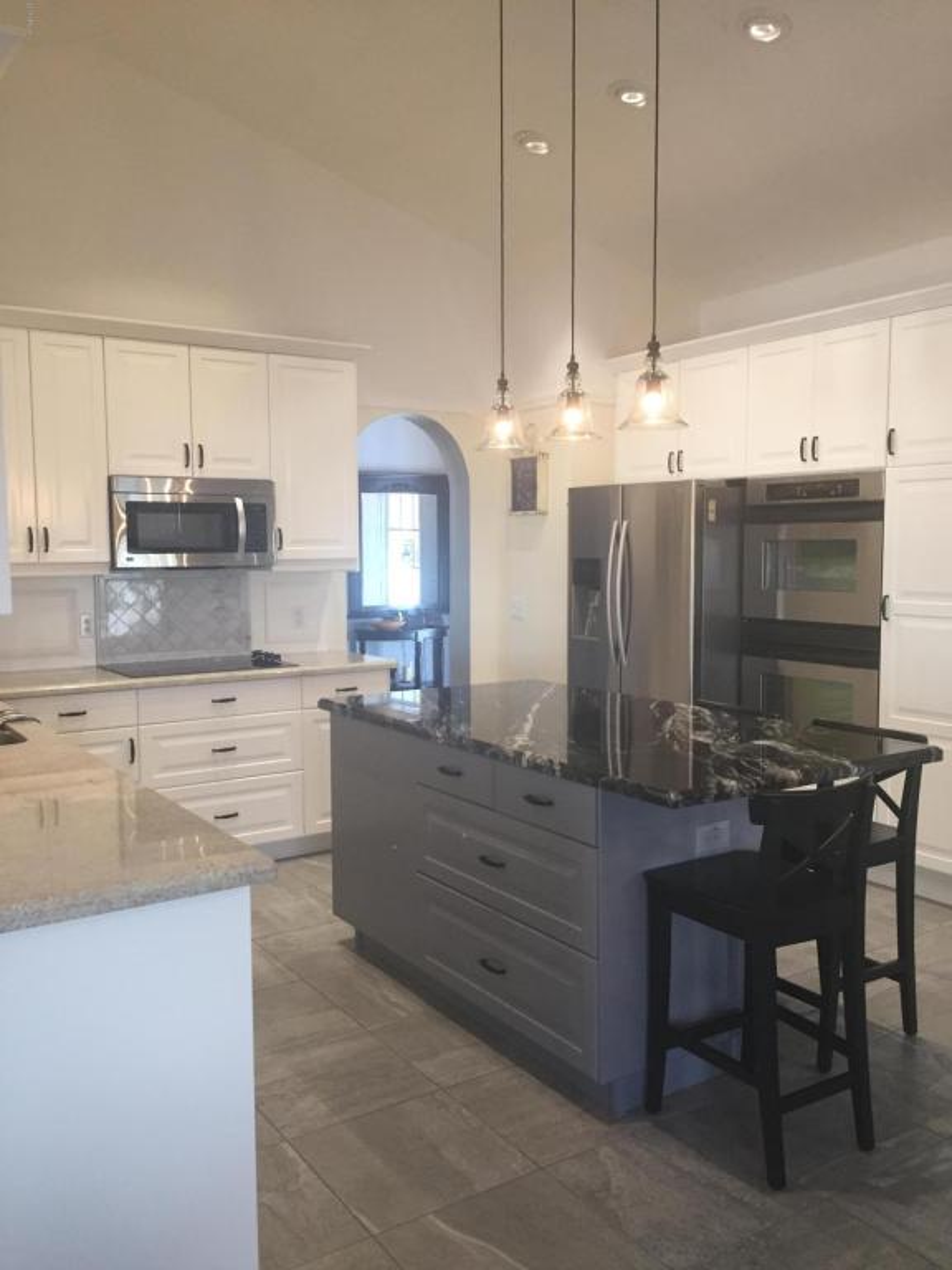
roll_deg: +0.1
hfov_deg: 48.2
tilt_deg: -4.5
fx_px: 1063
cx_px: 476
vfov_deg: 61.7
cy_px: 635
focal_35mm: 29
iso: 50
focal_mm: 4.15
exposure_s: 1/30
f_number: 2.2
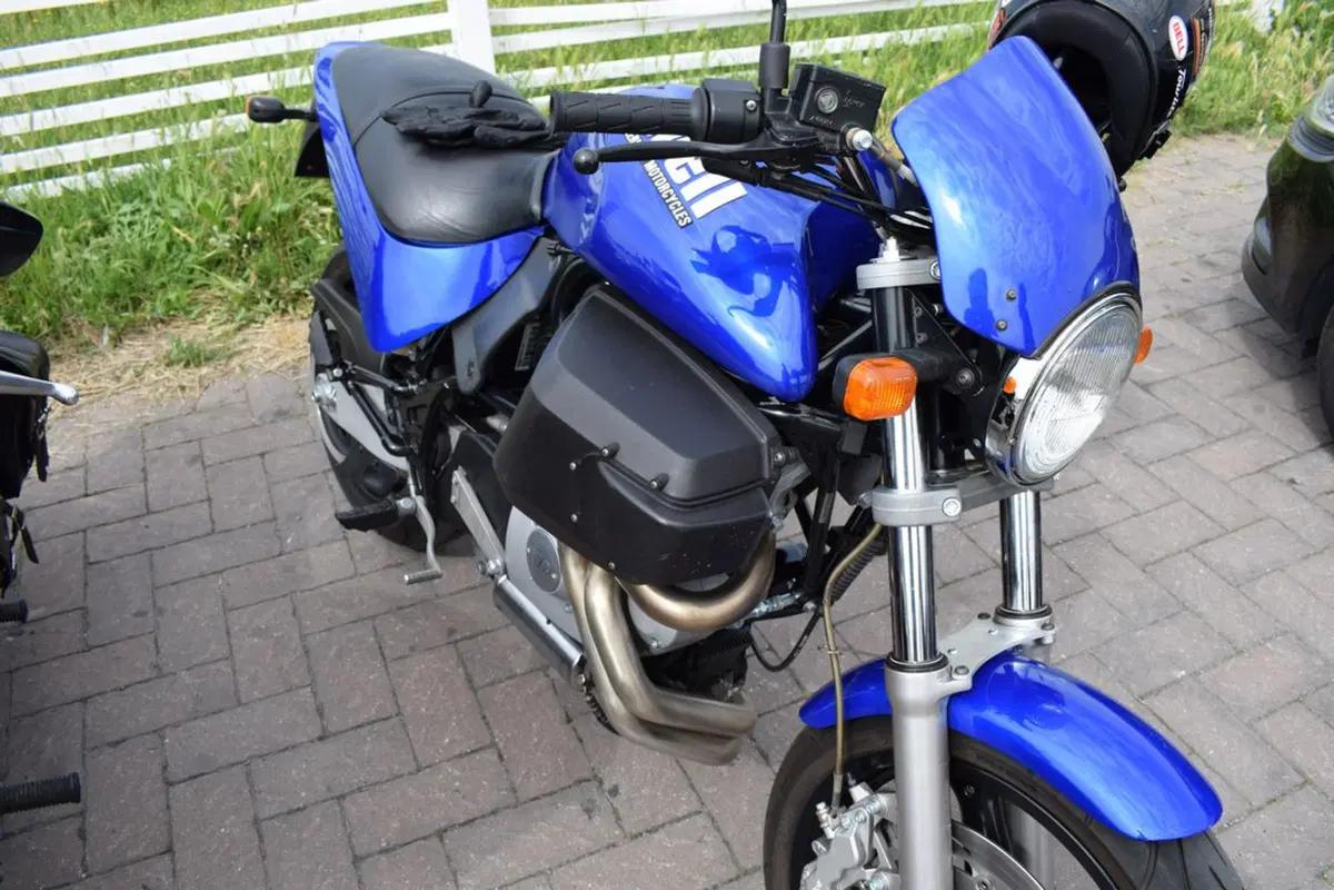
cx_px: 667
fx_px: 1000
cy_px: 445
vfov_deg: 47.9
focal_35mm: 27
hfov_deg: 67.4
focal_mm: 18
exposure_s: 1/320
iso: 200
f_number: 9
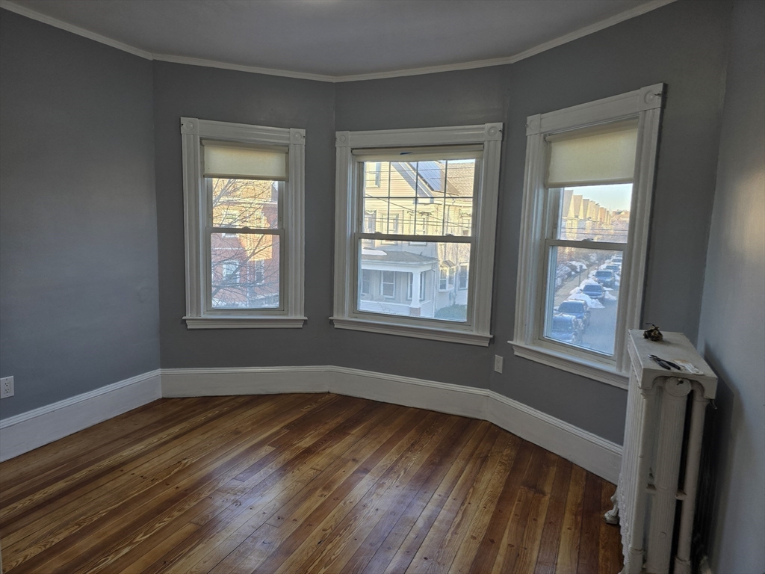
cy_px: 287
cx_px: 382
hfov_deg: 73.9
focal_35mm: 23
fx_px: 508
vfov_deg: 58.9
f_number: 1.7
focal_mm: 6.3
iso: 50
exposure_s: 1/120
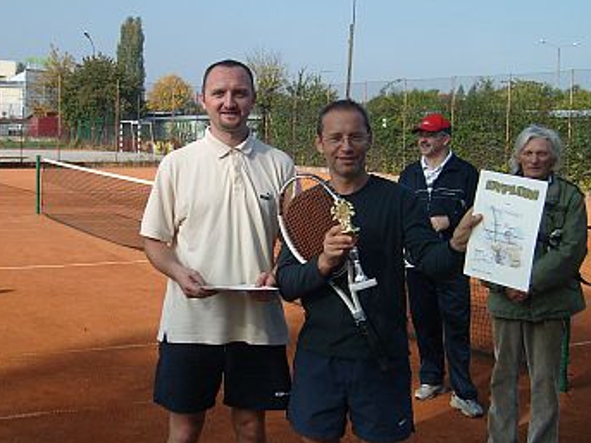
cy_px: 192
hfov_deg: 37.5
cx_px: 274
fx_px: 870
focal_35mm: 51
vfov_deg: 28.5
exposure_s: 1/250
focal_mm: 5.8
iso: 80
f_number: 7.1
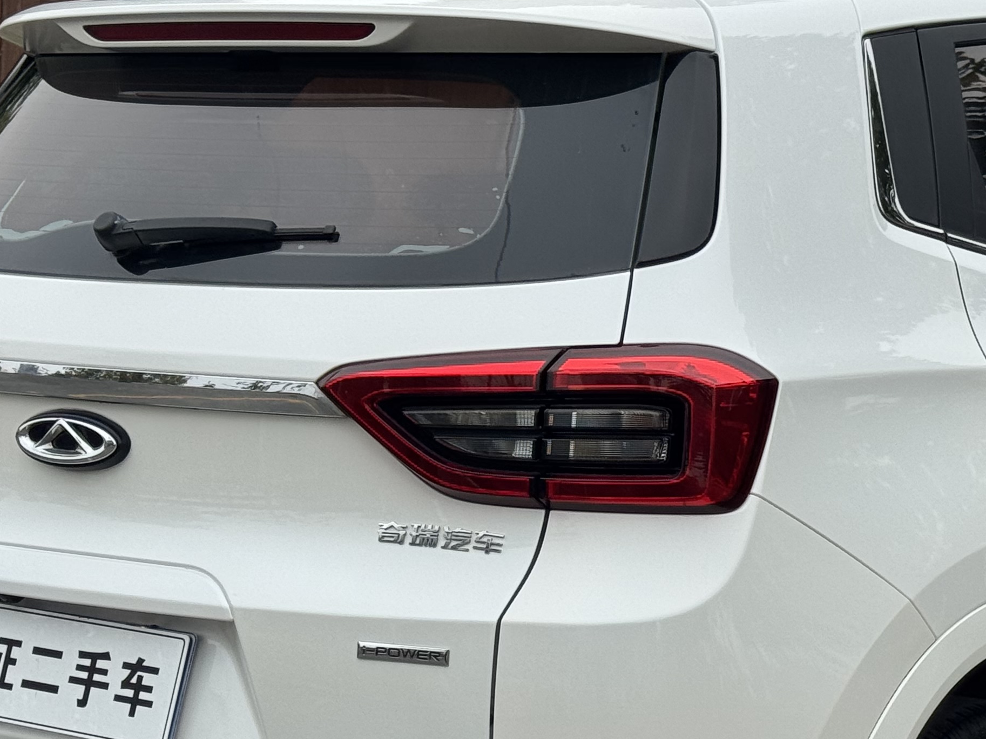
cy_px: 488
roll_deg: -0.4
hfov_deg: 18.5
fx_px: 3019
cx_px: 704
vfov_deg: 13.9
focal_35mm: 106
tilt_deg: -7.0
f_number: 1.78
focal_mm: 6.76
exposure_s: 1/2415
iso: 64
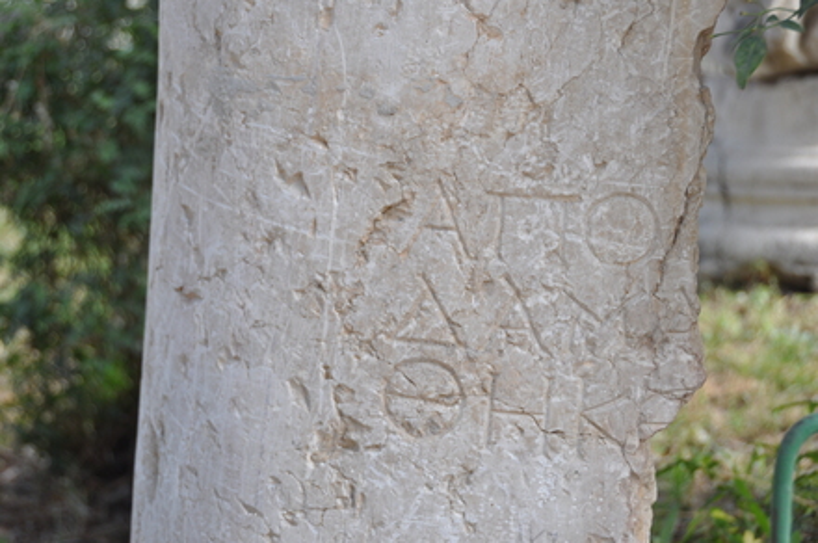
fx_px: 1634
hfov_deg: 28.1
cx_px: 409
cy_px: 272
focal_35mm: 72
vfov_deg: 18.9
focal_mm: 48
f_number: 6.3
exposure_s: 1/160
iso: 200
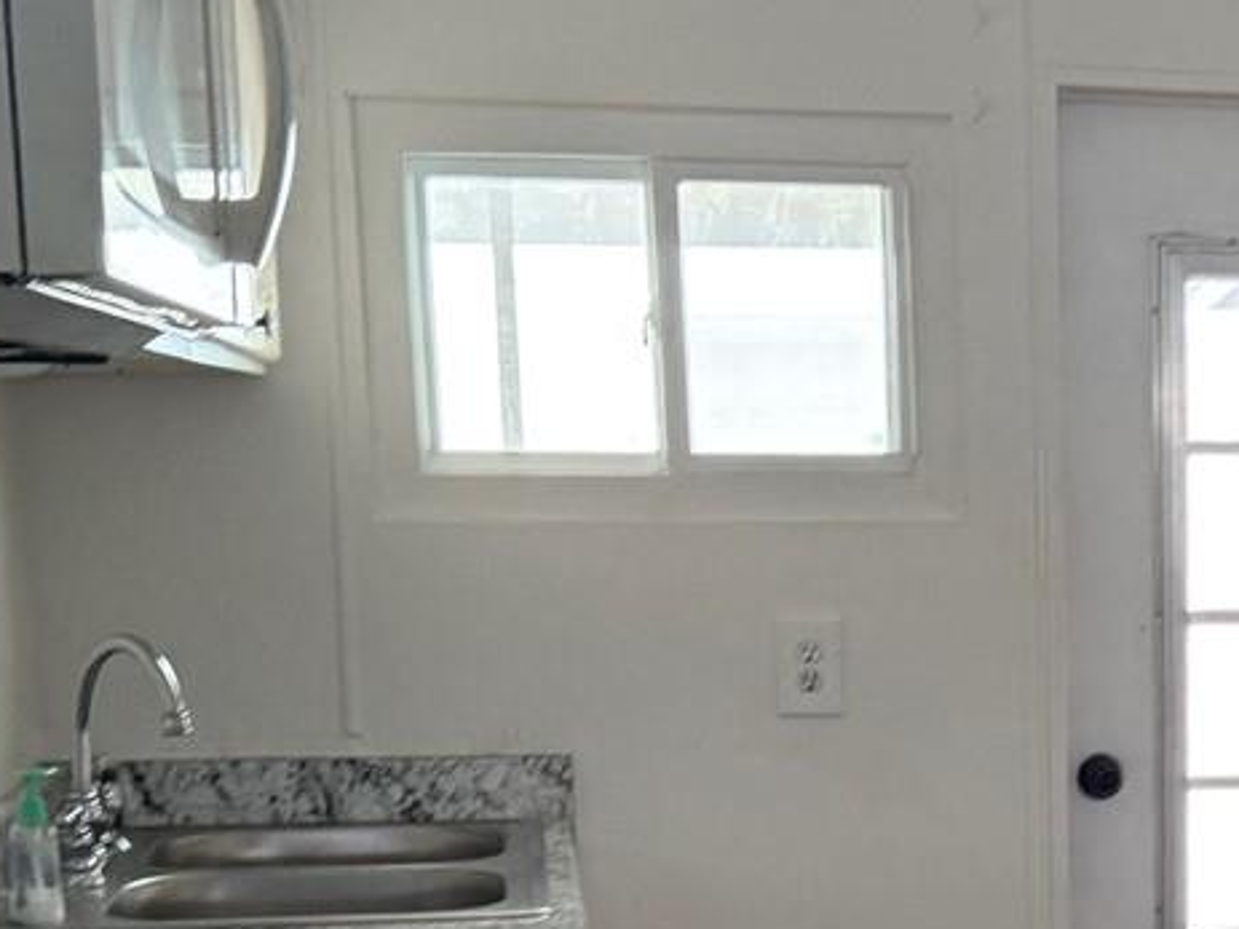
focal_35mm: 83
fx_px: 2970
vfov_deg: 17.2
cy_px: 1007
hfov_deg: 22.5
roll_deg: +0.2
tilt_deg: -10.0
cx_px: 1290
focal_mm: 6.76
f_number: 1.78
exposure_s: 1/64
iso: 200
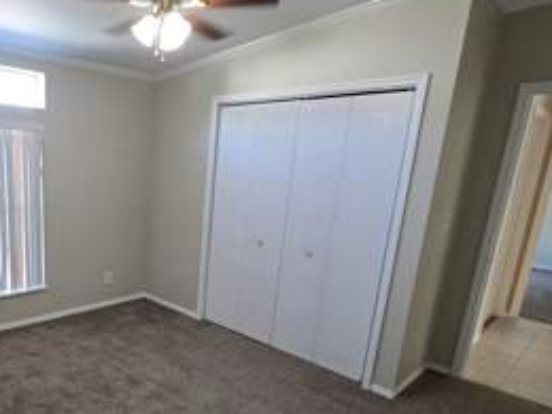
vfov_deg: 56.2
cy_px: 257
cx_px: 130
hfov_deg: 66.5
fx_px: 383
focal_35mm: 24
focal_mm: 2.2
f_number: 2.2
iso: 200
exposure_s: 1/60
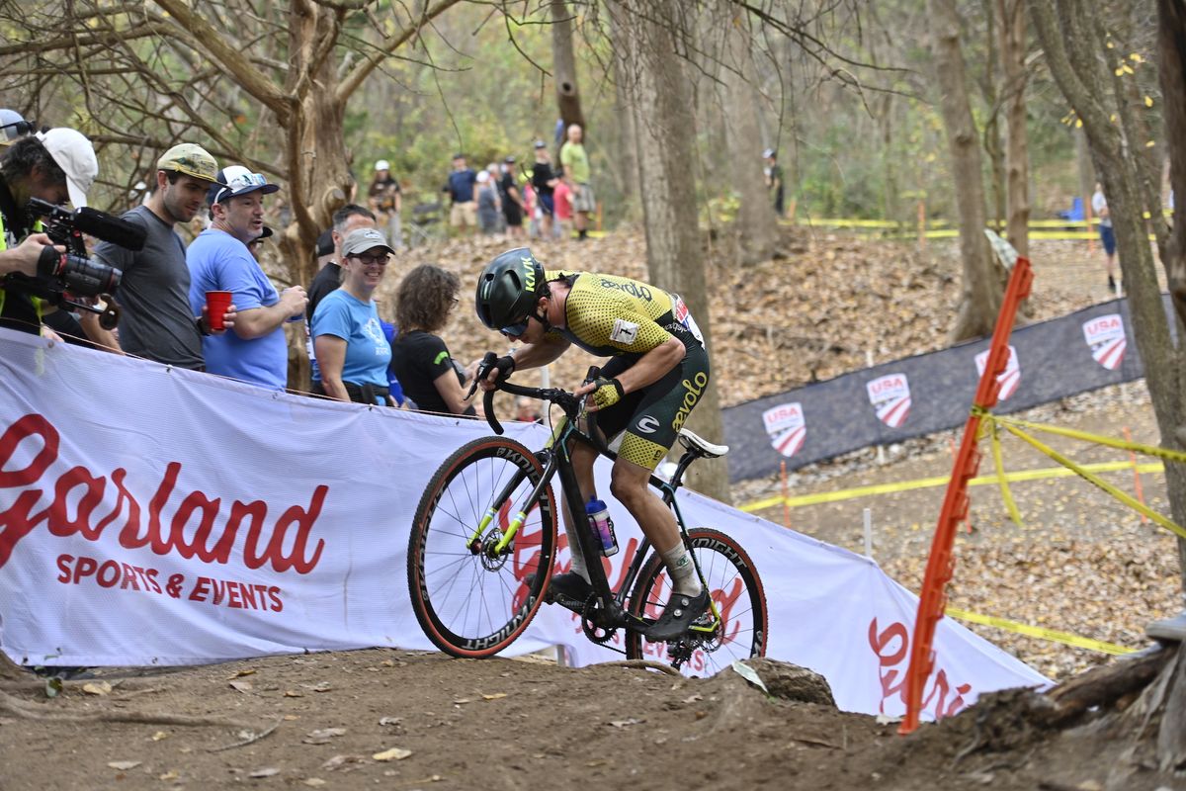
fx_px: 2306
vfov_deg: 19.5
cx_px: 593
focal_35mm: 70
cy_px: 396
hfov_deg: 28.8
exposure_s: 1/320
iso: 400
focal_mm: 70
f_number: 2.8
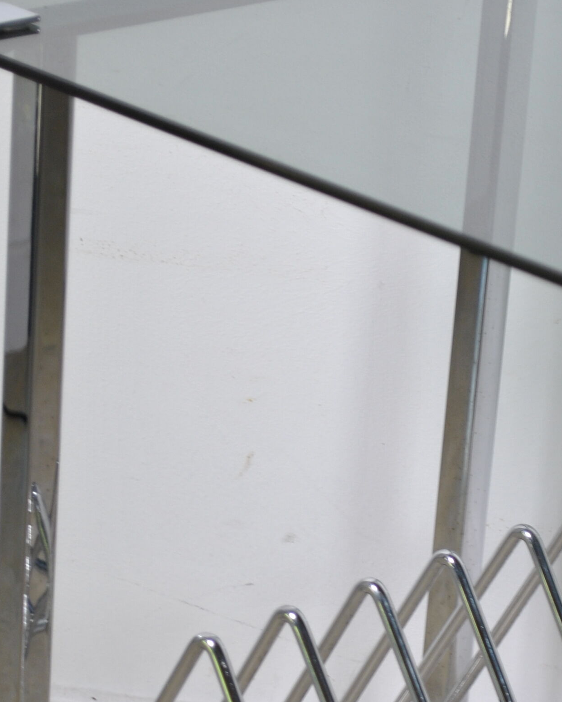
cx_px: 423
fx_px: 3368
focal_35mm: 162
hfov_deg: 9.5
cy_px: 558
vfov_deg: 11.9
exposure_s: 1/50
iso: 200
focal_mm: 46
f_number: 5.3
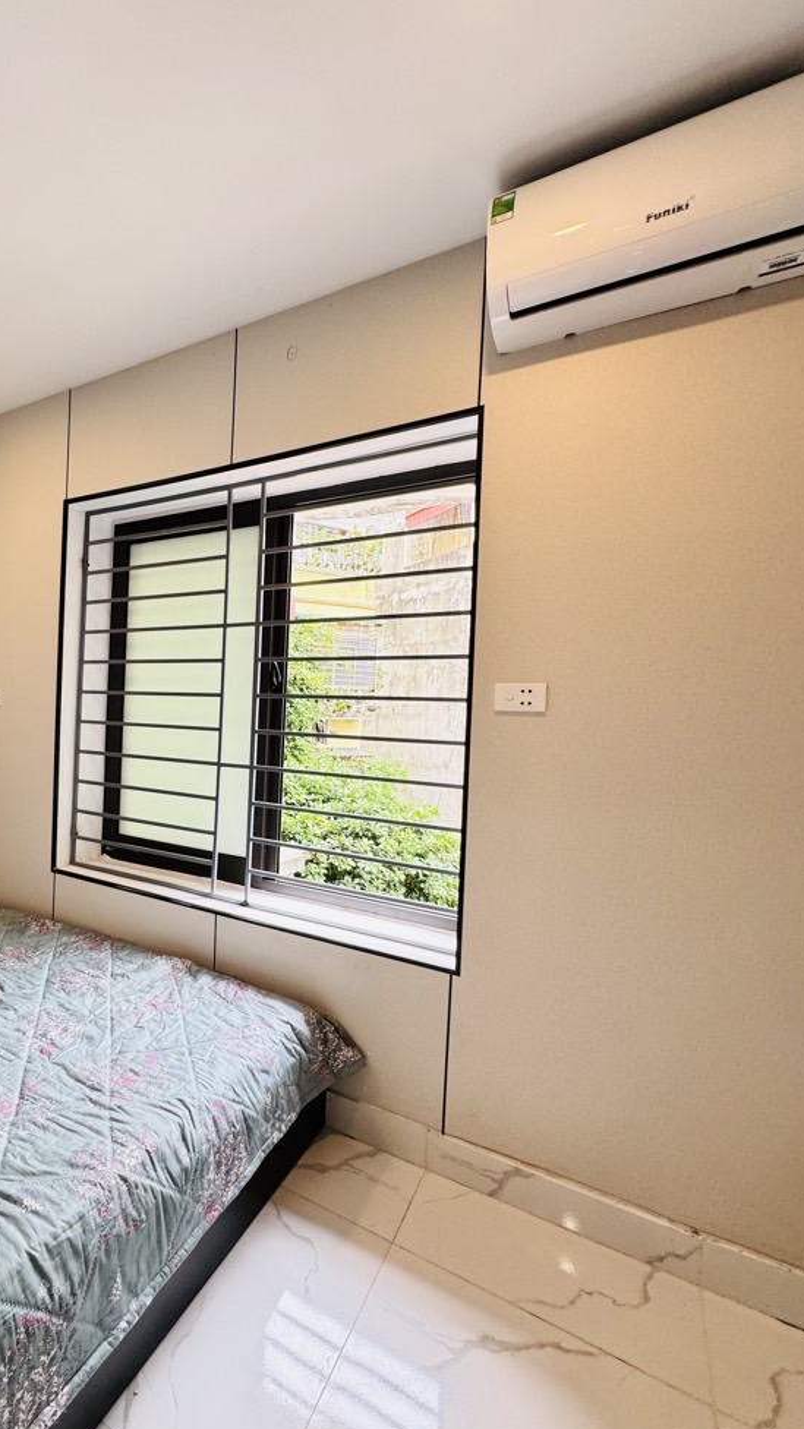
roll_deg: -1.1
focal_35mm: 16
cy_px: 723
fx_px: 606
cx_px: 274
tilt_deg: -0.6
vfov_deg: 99.4
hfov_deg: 65.5
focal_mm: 2.22
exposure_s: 1/100
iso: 160
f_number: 2.2
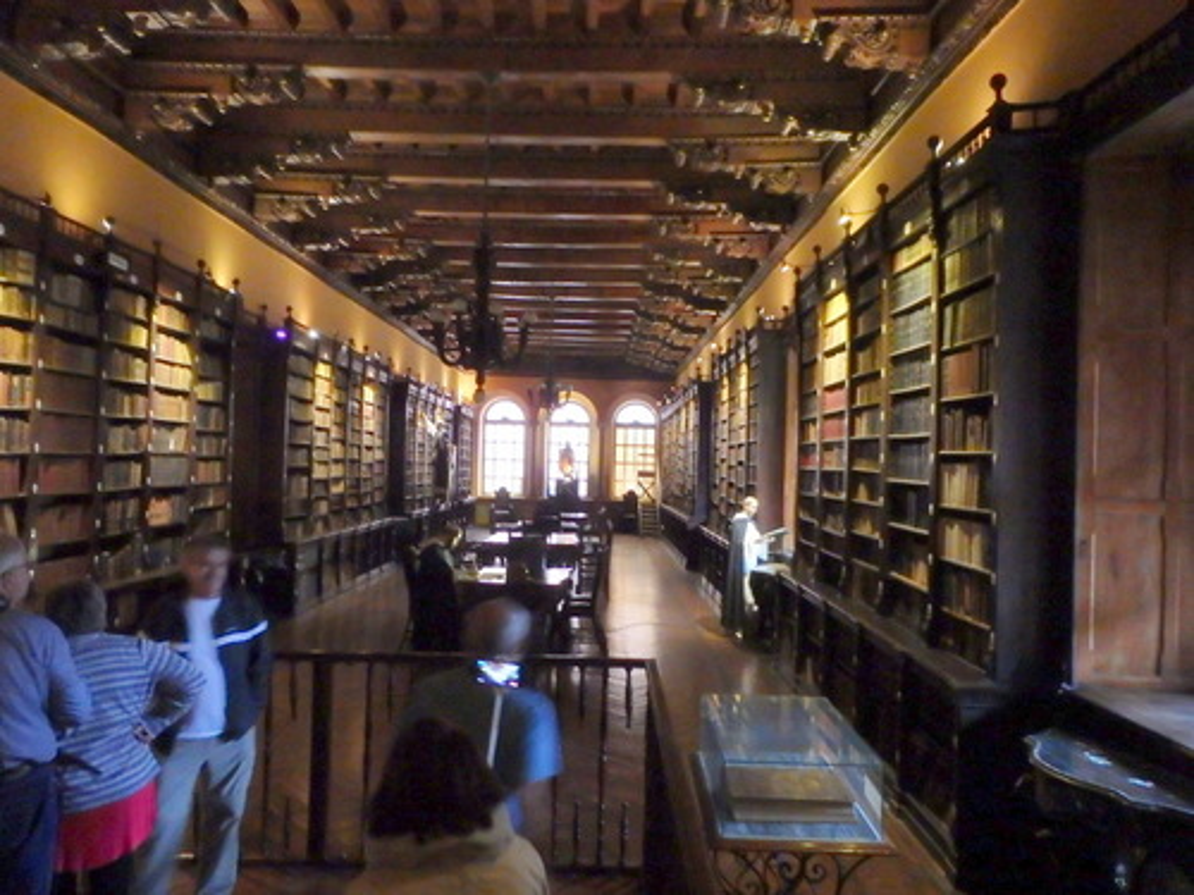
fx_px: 966
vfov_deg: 49.7
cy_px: 448
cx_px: 597
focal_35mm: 28
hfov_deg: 63.4
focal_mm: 5
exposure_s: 1/8
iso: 1600
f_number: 3.9
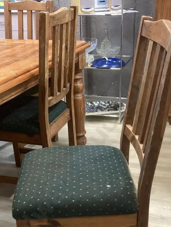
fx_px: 342
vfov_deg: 36.0
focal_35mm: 52
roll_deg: +1.2
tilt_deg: -27.5
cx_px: 76
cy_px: 167
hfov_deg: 28.0
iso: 160
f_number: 1.8
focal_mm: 3.99
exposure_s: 1/50
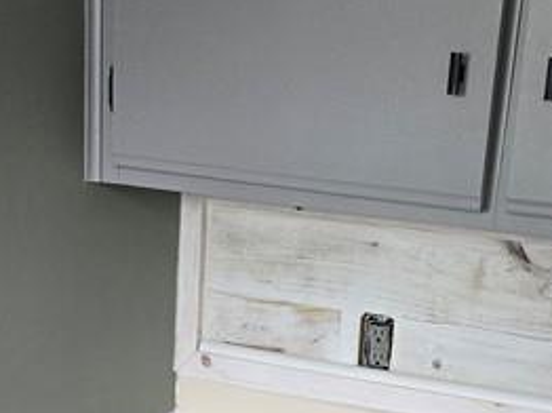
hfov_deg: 21.8
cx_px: 280
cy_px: 668
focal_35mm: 90
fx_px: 1434
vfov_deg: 14.9
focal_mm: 6.3
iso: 200
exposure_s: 1/180
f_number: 1.7
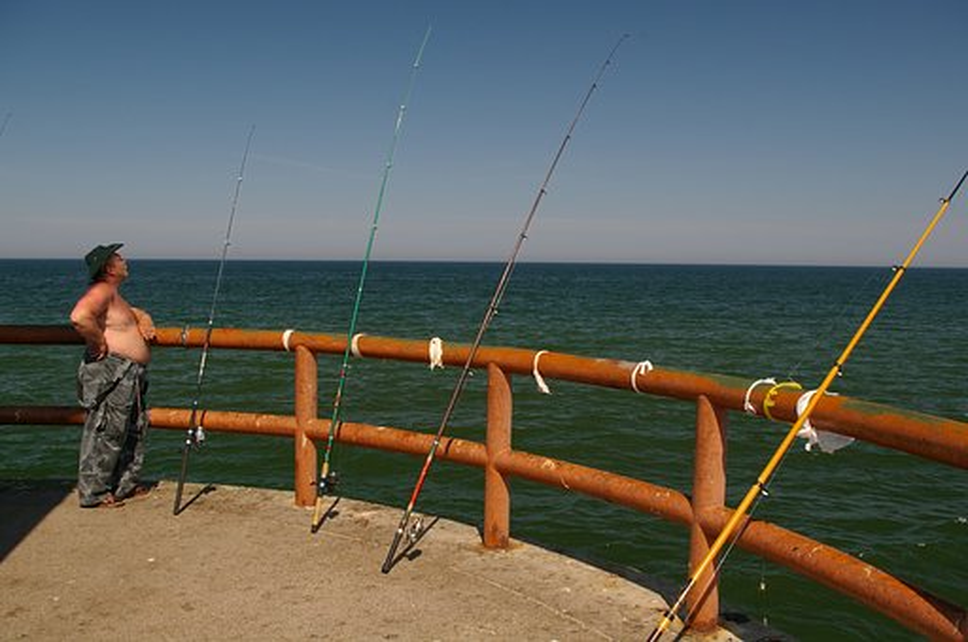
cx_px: 484
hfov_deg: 55.2
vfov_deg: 38.3
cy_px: 321
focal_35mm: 34
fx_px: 926
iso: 200
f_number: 11
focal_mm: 23
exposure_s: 1/125
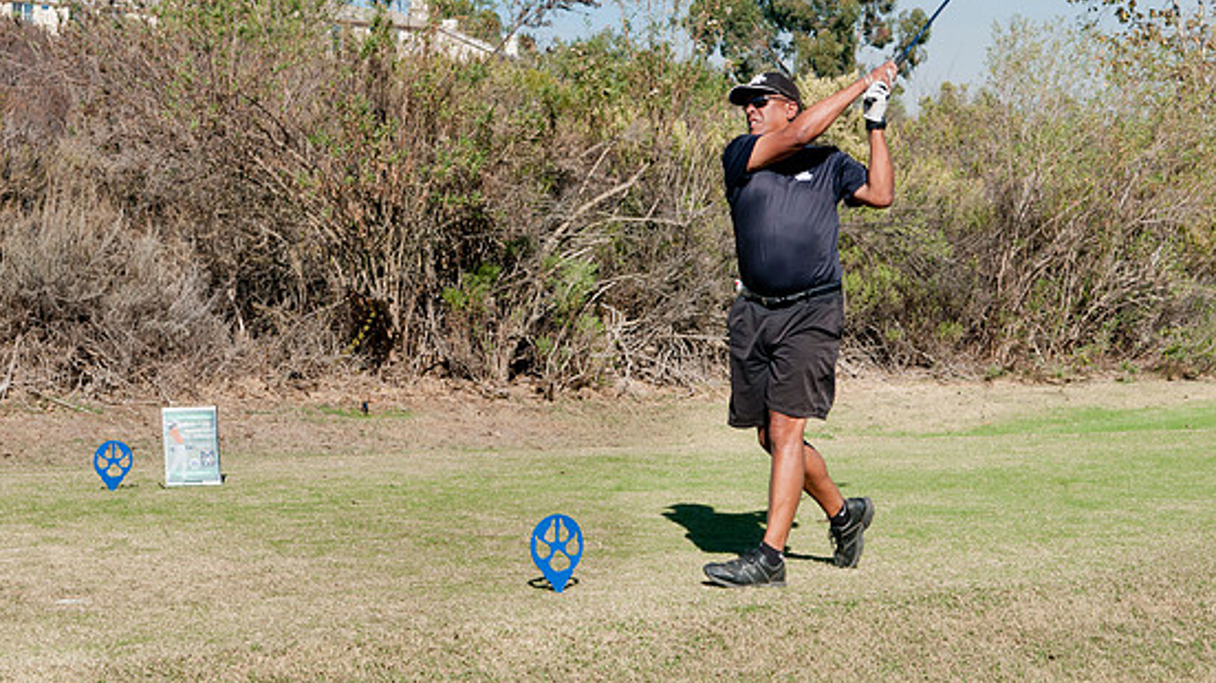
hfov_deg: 31.9
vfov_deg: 18.2
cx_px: 595
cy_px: 268
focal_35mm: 66
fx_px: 2127
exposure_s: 1/250
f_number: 8
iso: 200
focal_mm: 40
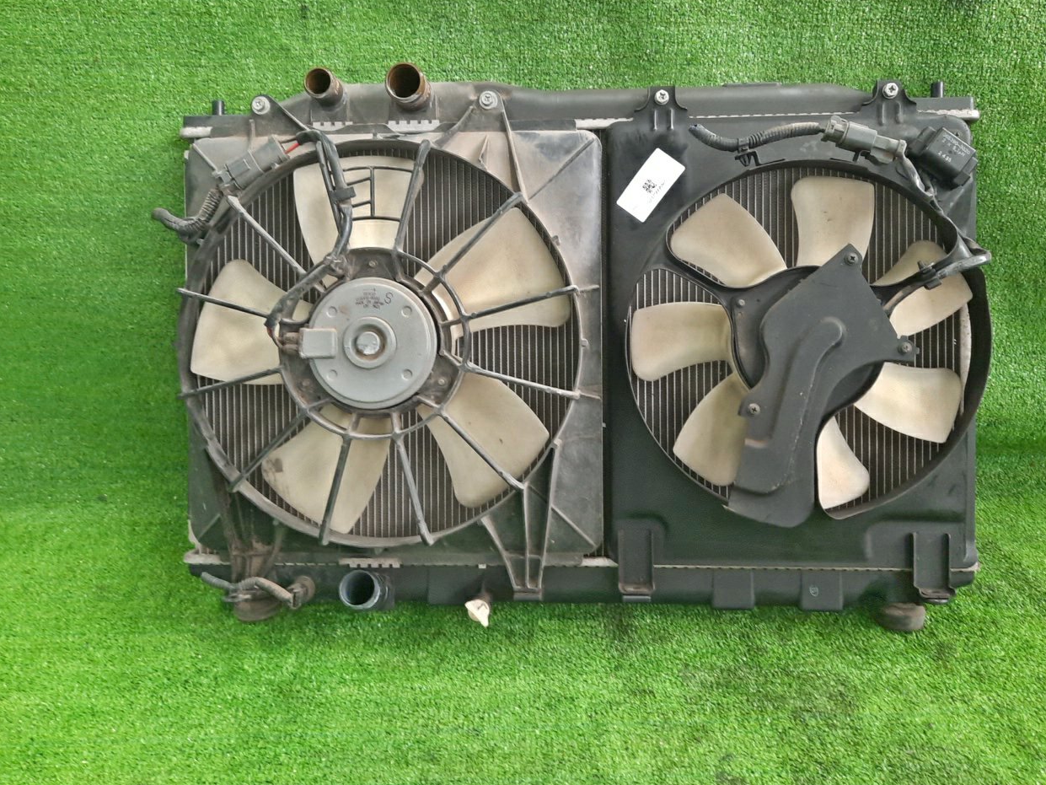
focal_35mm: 29
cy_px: 369
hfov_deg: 61.6
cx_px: 539
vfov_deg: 48.2
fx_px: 876
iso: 326
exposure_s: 1/50
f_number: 2
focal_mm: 4.6
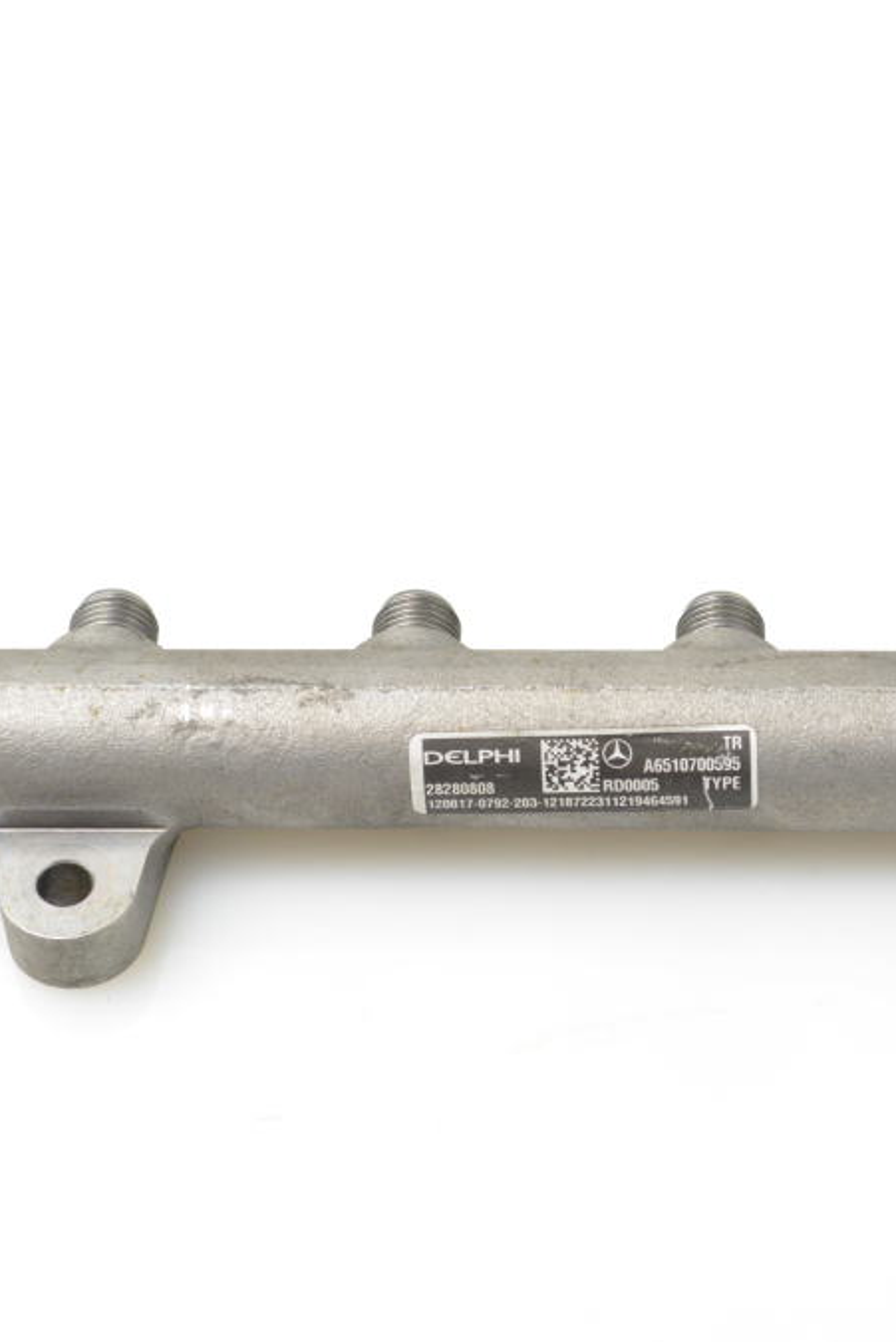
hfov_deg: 12.6
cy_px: 667
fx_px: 4067
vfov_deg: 18.8
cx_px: 584
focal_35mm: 109
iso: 2000
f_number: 6.3
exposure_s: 1/160
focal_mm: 48
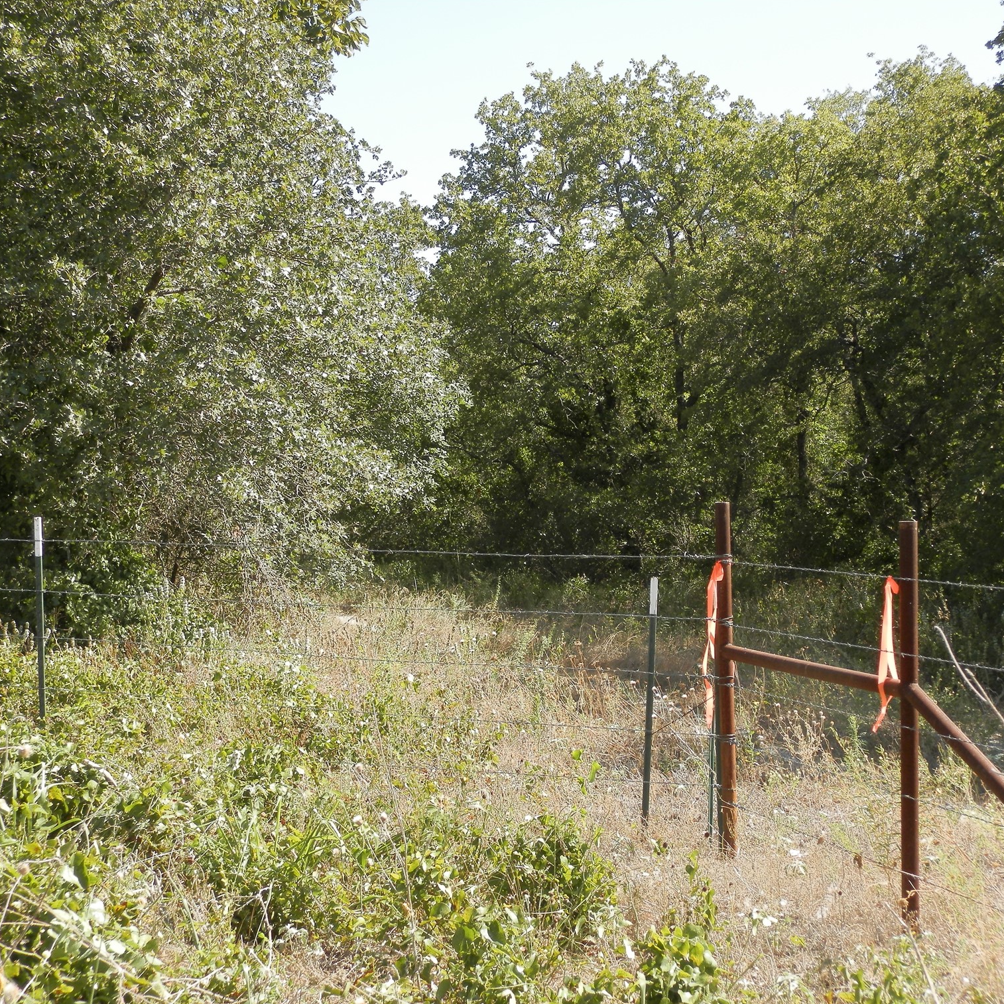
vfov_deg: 31.1
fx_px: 1805
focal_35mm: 55
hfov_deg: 31.1
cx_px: 555
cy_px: 506
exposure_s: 1/250
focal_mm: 8.2
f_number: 3.6
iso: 80
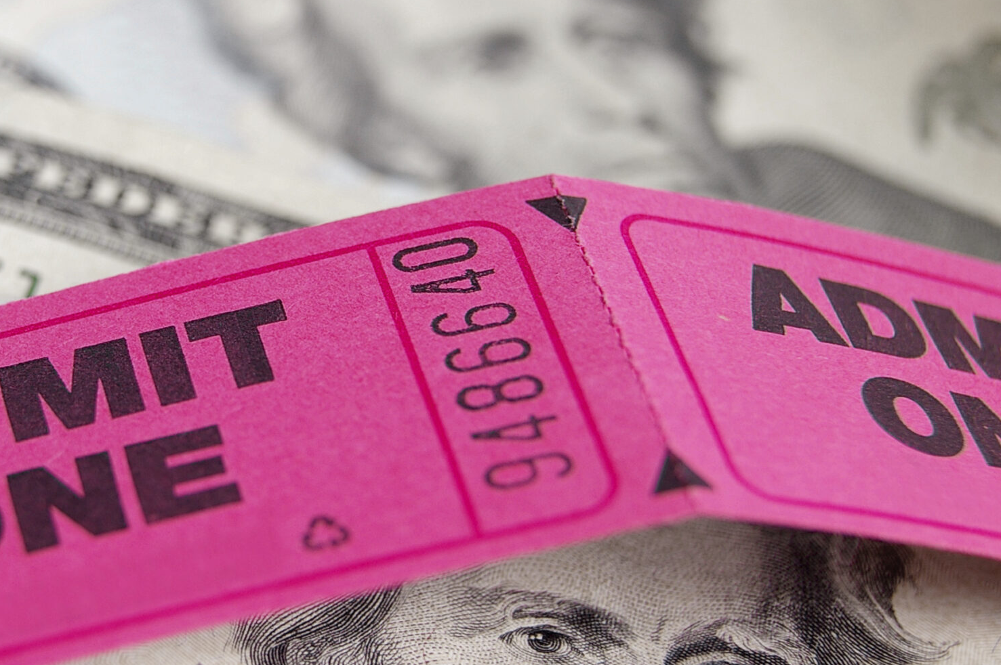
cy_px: 285
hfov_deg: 15.7
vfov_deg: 10.5
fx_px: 3611
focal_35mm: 130
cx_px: 198
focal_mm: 50
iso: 200
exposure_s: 1/4
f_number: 8
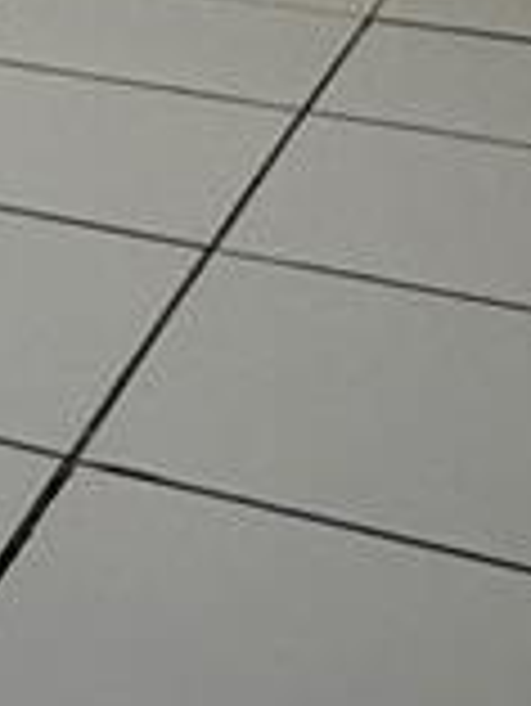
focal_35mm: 107
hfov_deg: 12.8
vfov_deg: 17.2
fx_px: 2186
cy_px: -225
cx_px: -364
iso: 250
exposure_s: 1/60
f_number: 2.2
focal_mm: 2.22
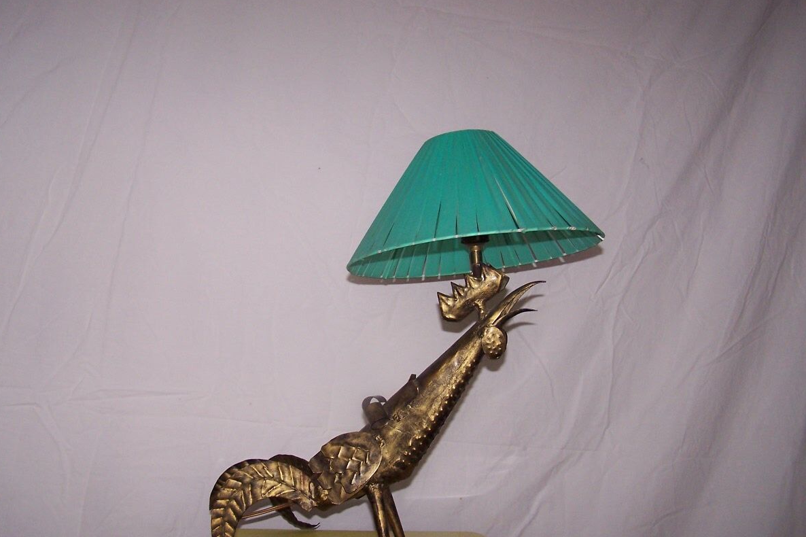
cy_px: 288
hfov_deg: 48.5
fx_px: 895
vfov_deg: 33.4
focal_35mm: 40
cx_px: 399
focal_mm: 6.3
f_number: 2.8
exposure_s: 1/60
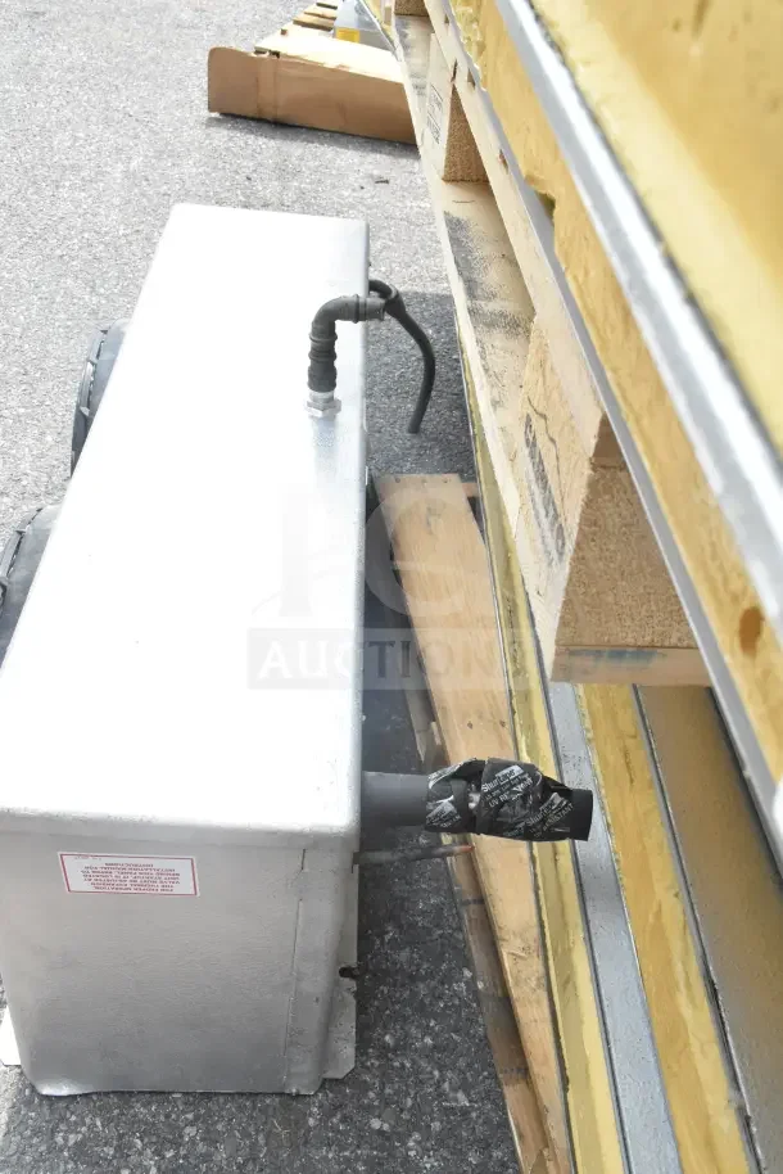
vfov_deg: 57.2
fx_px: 1076
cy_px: 587
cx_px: 392
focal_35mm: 33
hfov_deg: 40.0
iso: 1600
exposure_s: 1/500
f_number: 11
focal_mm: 22
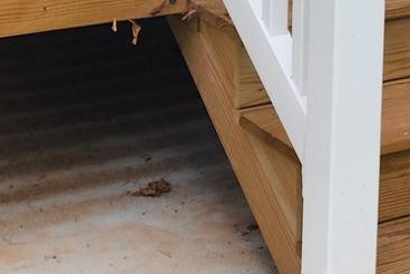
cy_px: -241
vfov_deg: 9.7
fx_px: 1516
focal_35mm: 133
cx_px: 438
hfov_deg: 15.1
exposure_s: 1/542
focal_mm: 6.4
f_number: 1.8
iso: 12
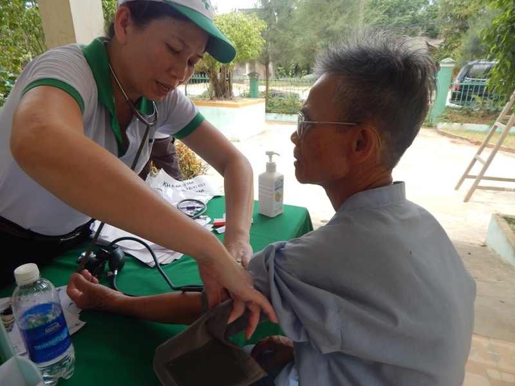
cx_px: 258
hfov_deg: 73.9
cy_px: 193
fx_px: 342
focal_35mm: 23
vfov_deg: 58.9
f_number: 3
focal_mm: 4
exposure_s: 1/250
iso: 125
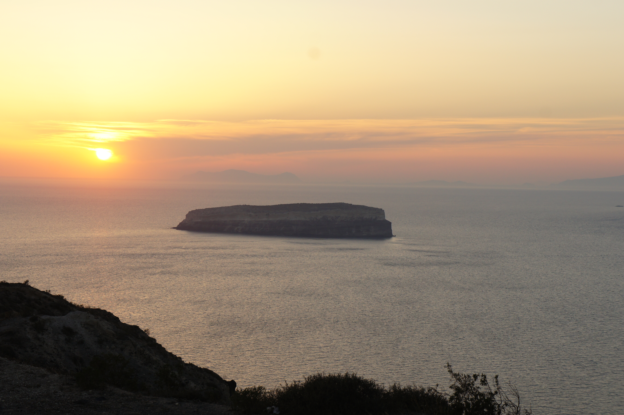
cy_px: 208
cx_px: 312
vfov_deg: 16.5
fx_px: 1429
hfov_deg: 24.6
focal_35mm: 82
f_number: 7.1
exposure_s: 1/125
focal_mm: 55
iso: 200
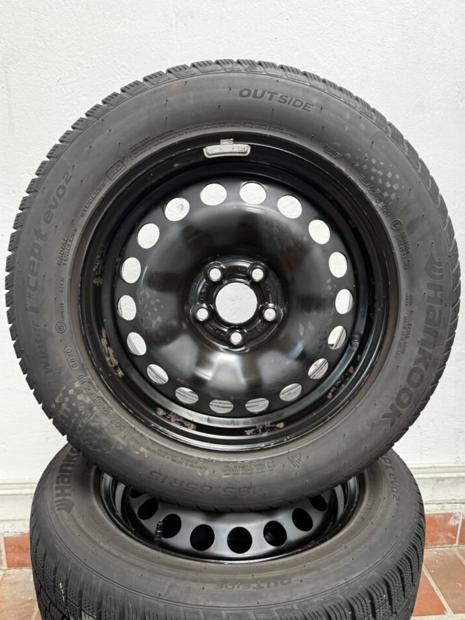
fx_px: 466
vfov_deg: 67.3
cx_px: 244
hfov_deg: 53.1
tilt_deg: -15.1
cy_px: 321
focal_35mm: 26
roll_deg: -1.6
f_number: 1.78
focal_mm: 6.76
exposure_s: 1/68
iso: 200
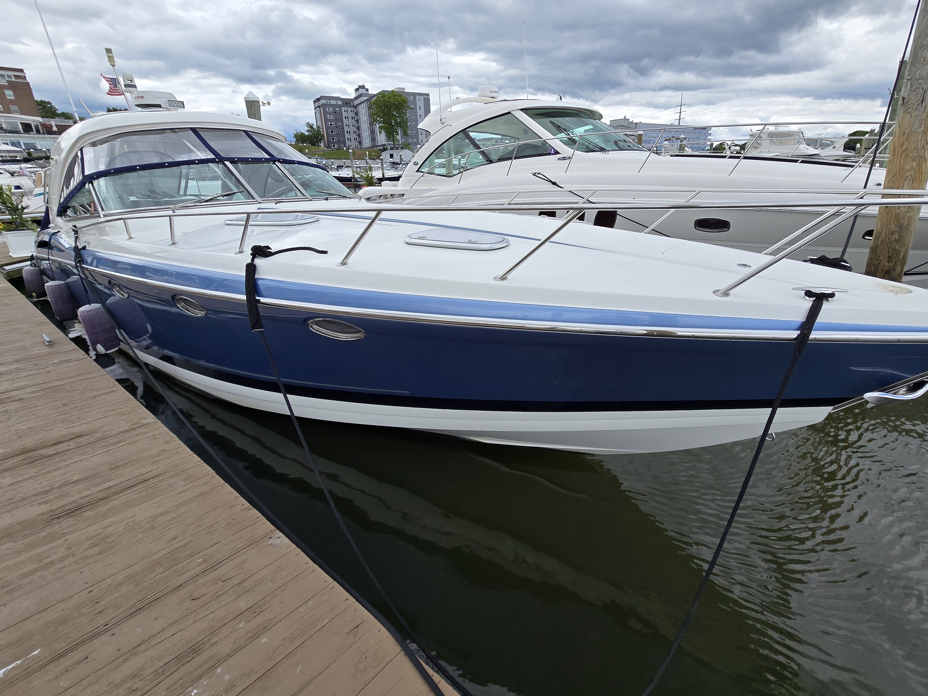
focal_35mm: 15
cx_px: 502
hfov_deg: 98.0
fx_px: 402
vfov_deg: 81.7
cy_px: 334
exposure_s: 1/2000
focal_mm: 2.2
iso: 80
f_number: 2.2
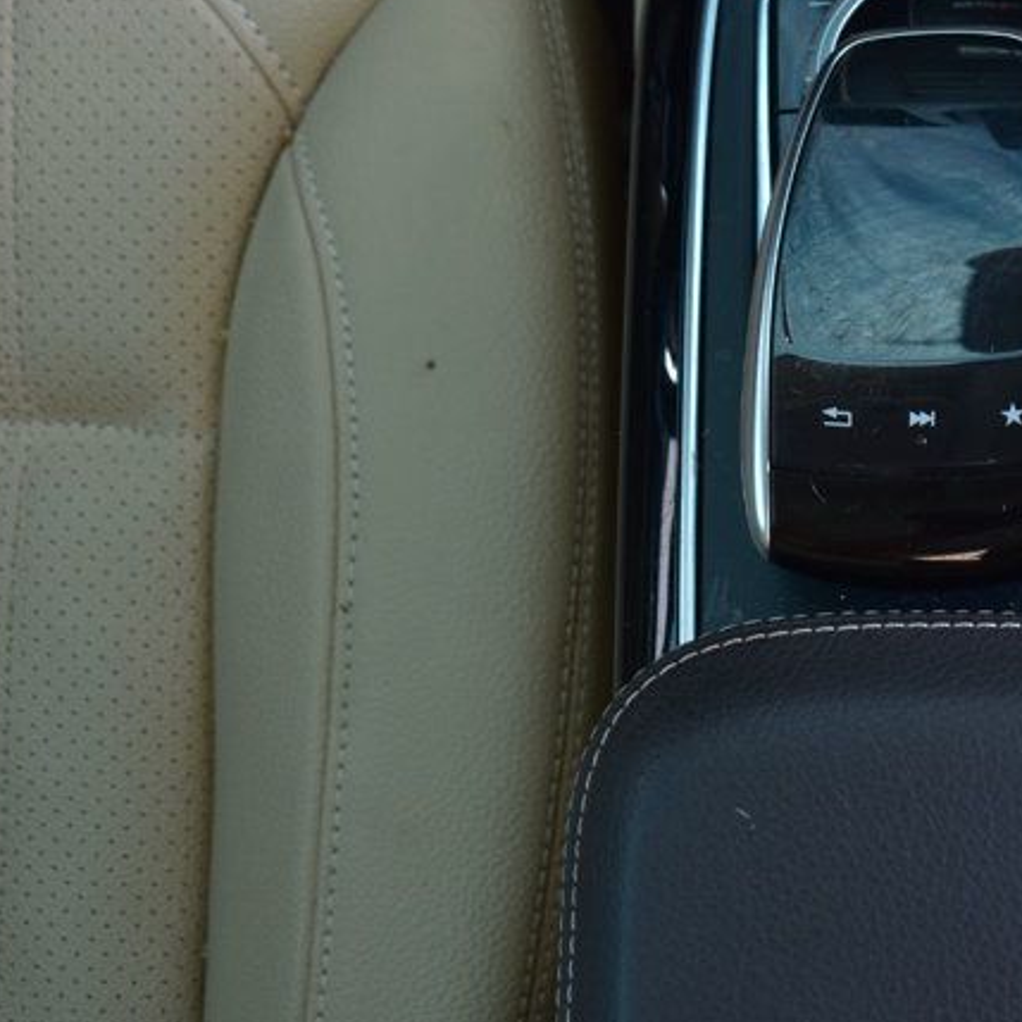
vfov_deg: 21.8
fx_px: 2639
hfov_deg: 20.6
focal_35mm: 79
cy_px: 288
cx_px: 1194
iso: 400
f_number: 7.1
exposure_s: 1/25
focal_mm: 26
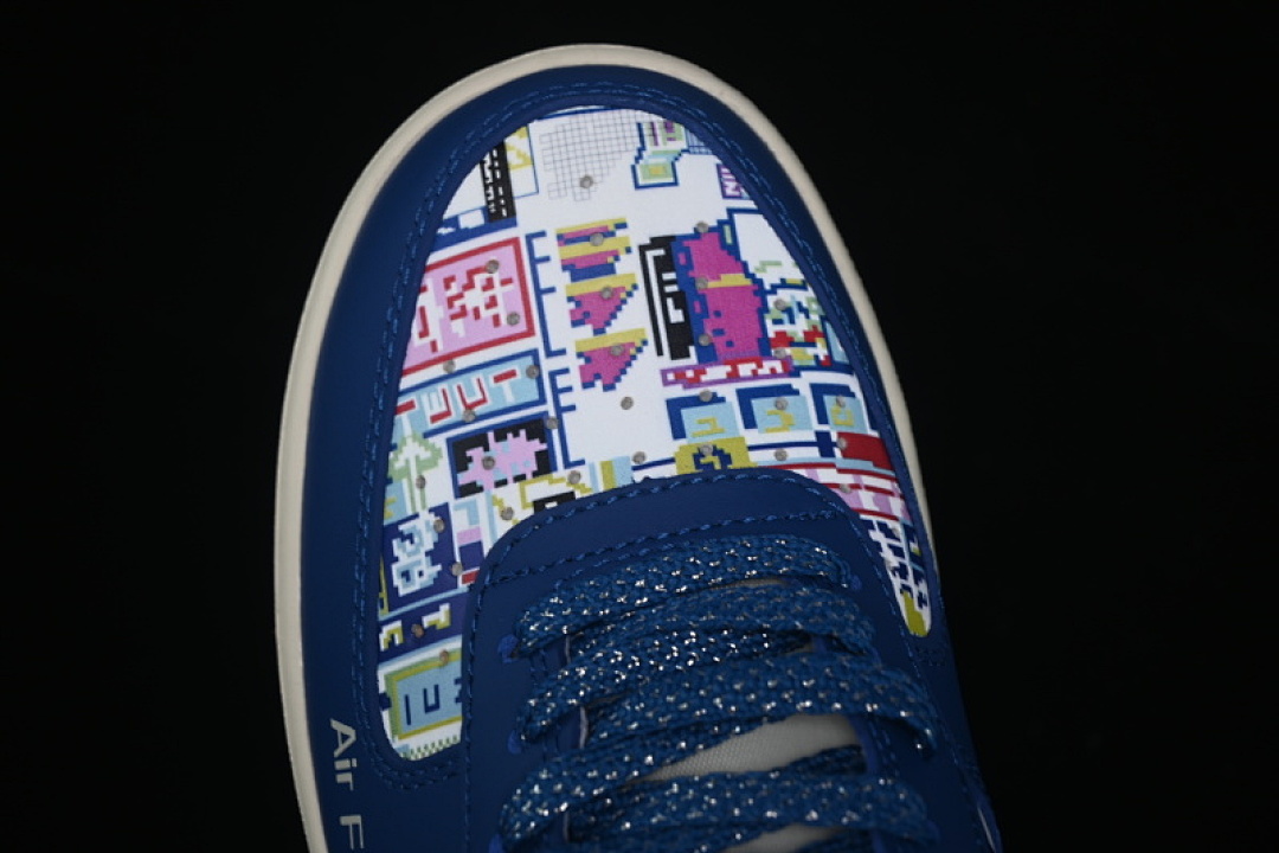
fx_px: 2664
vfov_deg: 18.2
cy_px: 426
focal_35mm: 75
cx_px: 640
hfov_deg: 27.0
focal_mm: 50
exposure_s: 1/50
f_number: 6.3
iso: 160
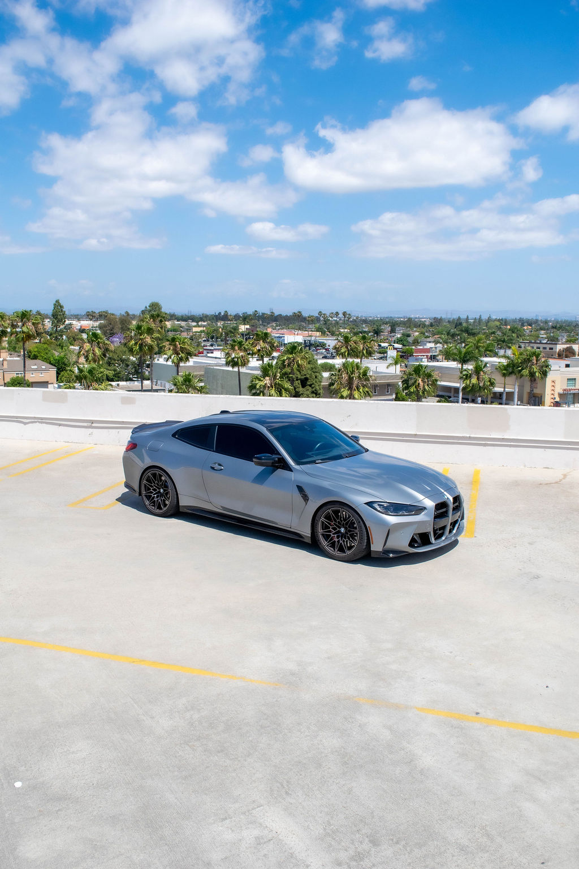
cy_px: 434
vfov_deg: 57.2
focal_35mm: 33
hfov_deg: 40.0
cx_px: 290
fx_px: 796
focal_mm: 22
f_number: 7.1
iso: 400
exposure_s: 1/2000
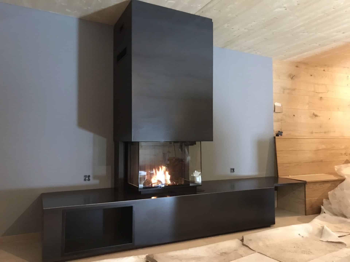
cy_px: 131
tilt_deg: +2.0
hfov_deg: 63.4
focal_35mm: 28
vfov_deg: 49.7
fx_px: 283
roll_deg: +0.2
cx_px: 175
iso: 80
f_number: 1.8
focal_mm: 3.99
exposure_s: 1/4
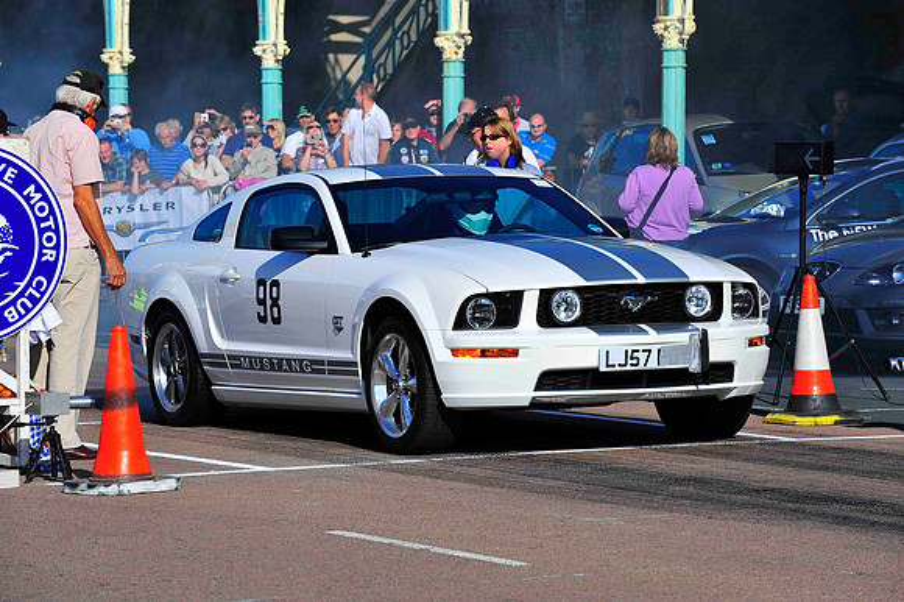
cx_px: 452
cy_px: 301
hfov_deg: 11.8
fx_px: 4392
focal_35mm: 175
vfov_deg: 7.8
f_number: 9
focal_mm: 175
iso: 400
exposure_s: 1/1250
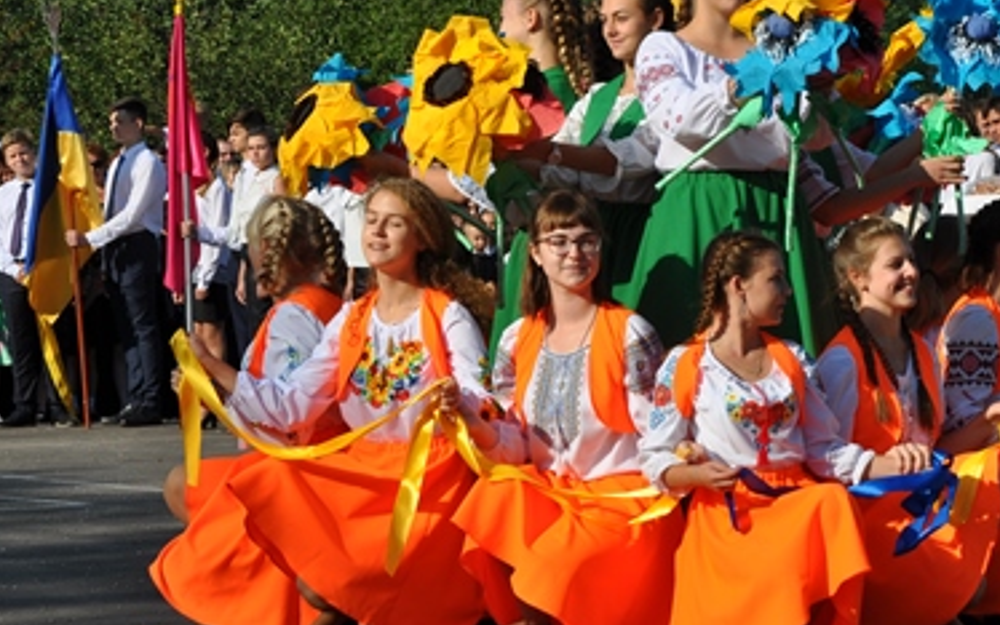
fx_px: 4144
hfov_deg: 13.7
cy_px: 223
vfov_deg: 8.6
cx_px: 671
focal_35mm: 152
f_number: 10
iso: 200
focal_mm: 62
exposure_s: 1/400
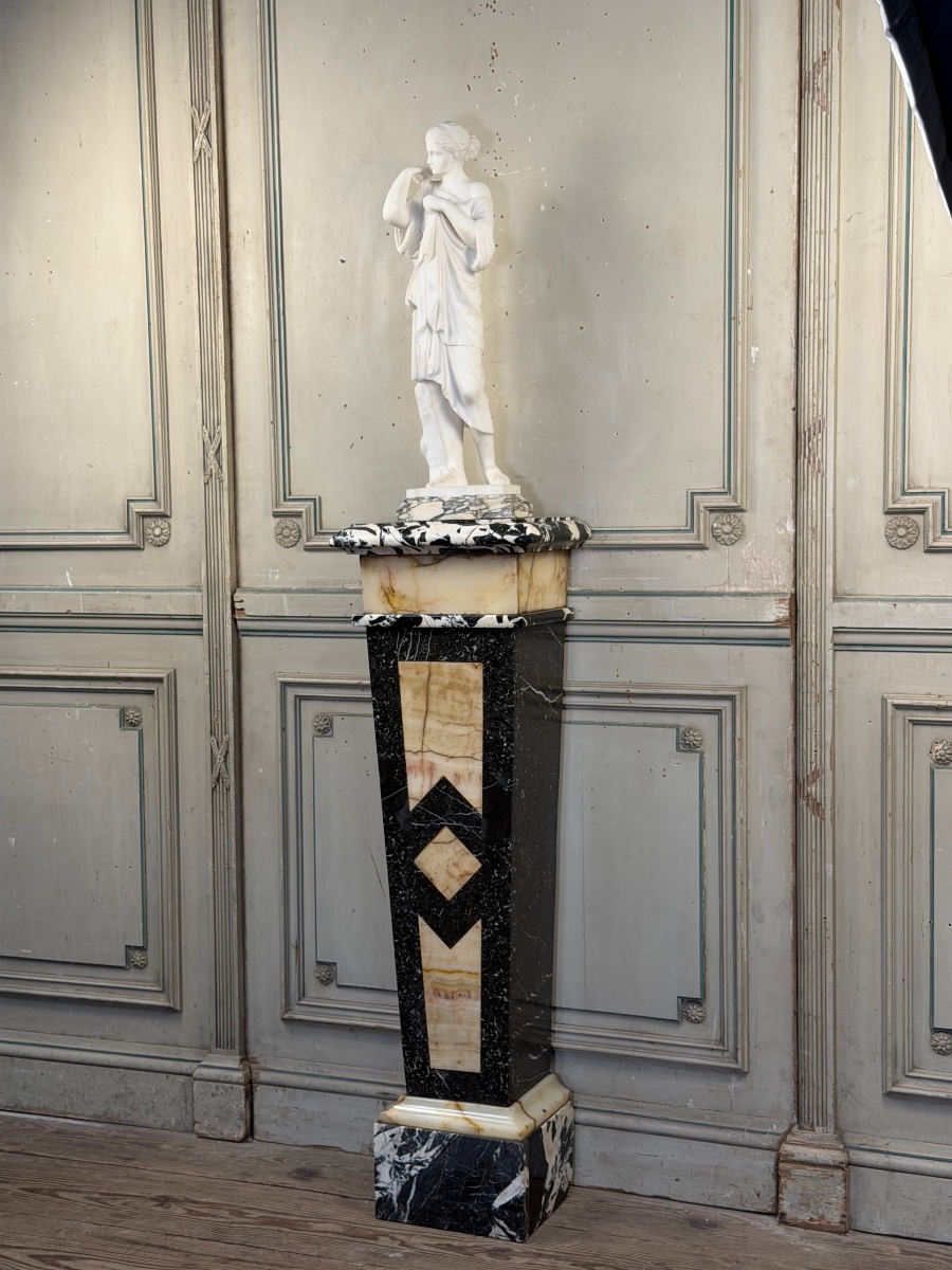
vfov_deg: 39.7
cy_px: 635
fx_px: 1760
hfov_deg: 30.3
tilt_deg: -4.1
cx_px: 476
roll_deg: +0.6
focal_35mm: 48
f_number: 1.78
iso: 50
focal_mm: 6.76
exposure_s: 1/50
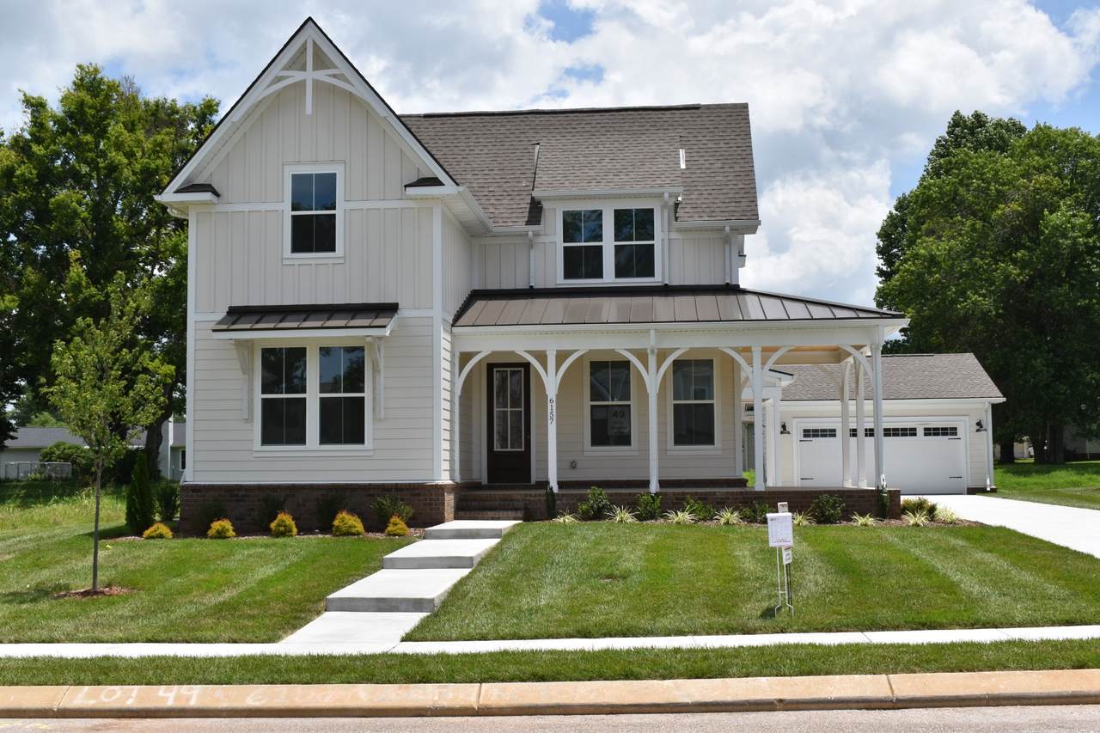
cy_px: 366
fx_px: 1329
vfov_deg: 30.8
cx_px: 550
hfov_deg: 45.0
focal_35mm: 44
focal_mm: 29
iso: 200
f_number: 10
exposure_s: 1/500
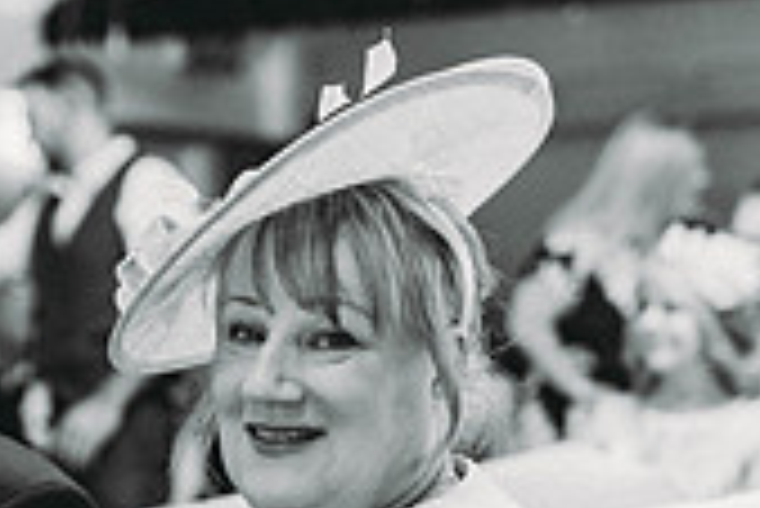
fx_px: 2535
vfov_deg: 11.4
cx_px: 238
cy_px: 420
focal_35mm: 120
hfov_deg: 17.0
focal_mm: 35
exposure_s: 1/125
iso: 320
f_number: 1.6
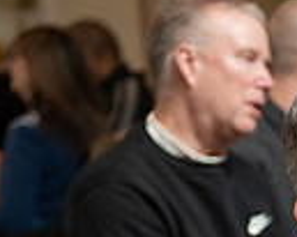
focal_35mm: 220
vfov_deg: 6.9
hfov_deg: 8.5
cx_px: 534
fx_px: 1932
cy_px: 335
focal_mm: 52
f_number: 3.2
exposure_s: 1/160
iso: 640
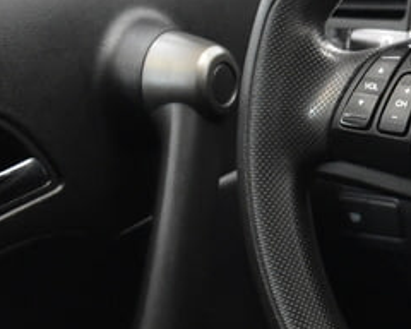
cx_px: 699
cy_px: 153
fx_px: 1156
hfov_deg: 17.2
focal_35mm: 95
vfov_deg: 16.2
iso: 3200
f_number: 3.5
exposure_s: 1/30
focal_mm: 18
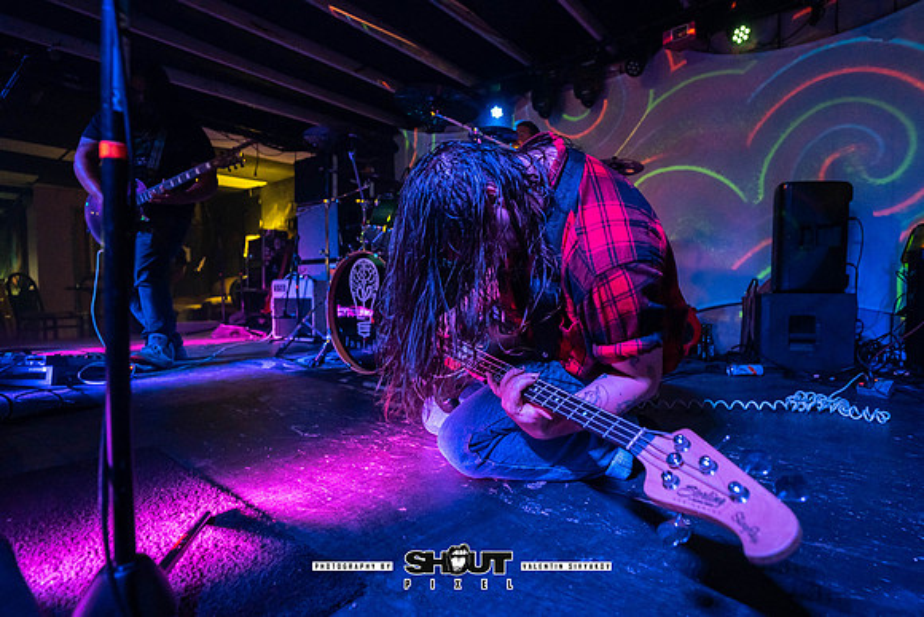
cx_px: 510
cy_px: 315
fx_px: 432
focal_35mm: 17
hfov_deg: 93.6
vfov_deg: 71.1
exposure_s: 1/250
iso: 1600
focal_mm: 14
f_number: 2.8
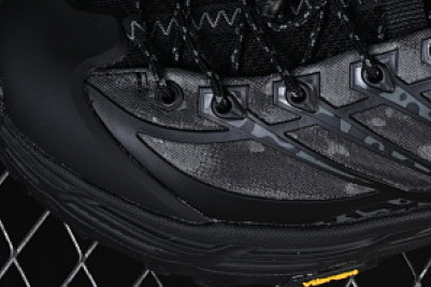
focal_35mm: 202
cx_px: 432
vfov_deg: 6.7
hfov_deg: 10.1
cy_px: -67
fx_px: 2417
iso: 160
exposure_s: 1/40
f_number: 6.3
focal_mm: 50
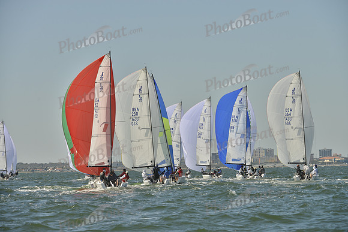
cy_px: 116
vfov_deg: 6.9
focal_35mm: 200
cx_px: 174
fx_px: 1934
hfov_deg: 10.3
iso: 280
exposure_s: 1/1250
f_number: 8
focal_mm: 200
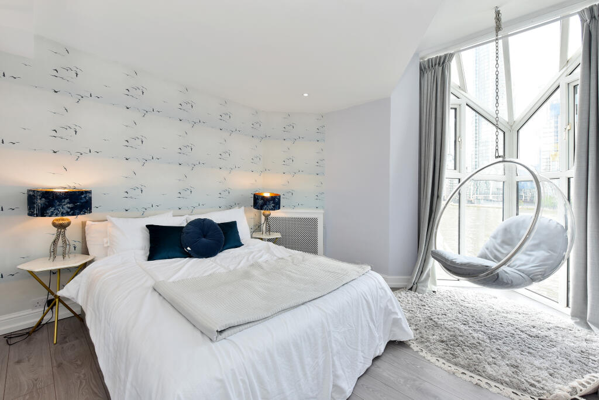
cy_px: 200
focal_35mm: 14
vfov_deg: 81.3
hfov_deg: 104.2
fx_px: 233
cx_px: 300
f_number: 10
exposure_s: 1/40
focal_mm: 14
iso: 320
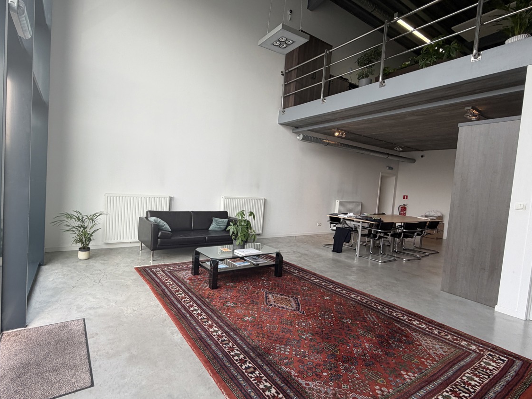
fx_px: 261
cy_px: 197
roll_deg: -4.7
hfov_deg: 90.1
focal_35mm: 17
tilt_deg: -3.0
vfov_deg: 74.7
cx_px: 218
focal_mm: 2.22
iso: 64
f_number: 2.2
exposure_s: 1/121
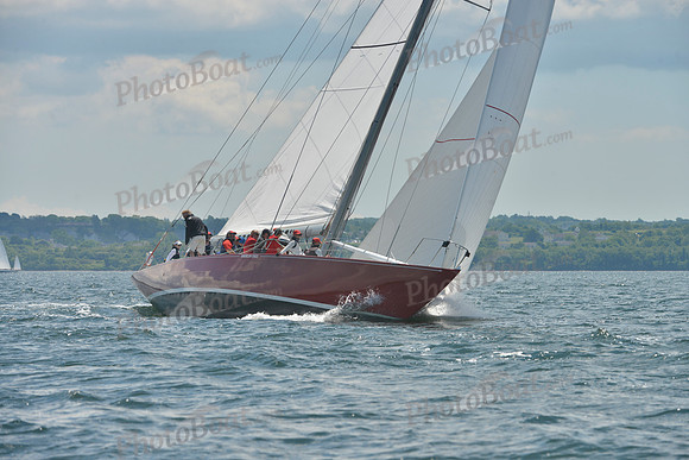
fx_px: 4211
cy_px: 230
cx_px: 344
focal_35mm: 220
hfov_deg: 9.4
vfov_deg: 6.2
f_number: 8
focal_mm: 220
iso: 280
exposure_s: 1/1000
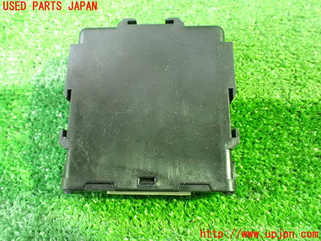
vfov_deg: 46.8
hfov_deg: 60.0
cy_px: 120
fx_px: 278
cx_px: 160
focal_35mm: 30
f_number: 2.3
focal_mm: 5.4
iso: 1600
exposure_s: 1/25
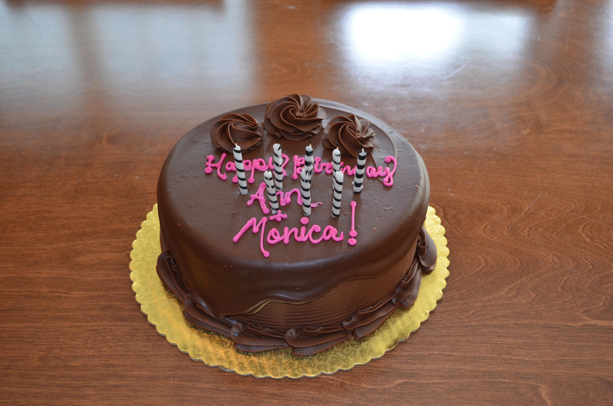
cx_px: 306
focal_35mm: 44
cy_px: 203
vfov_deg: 30.7
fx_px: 739
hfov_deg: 45.0
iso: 900
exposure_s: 1/60
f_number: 4.5
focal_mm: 29
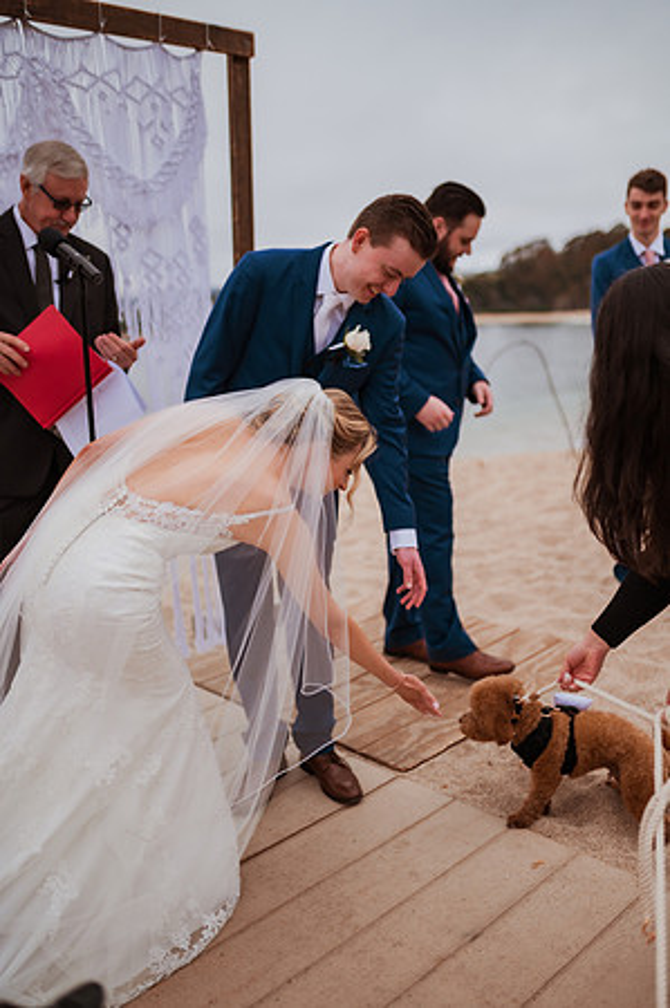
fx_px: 979
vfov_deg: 54.5
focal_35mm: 35
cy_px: 504
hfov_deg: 37.8
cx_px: 335
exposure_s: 1/4000
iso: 500
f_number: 1.4
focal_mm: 35
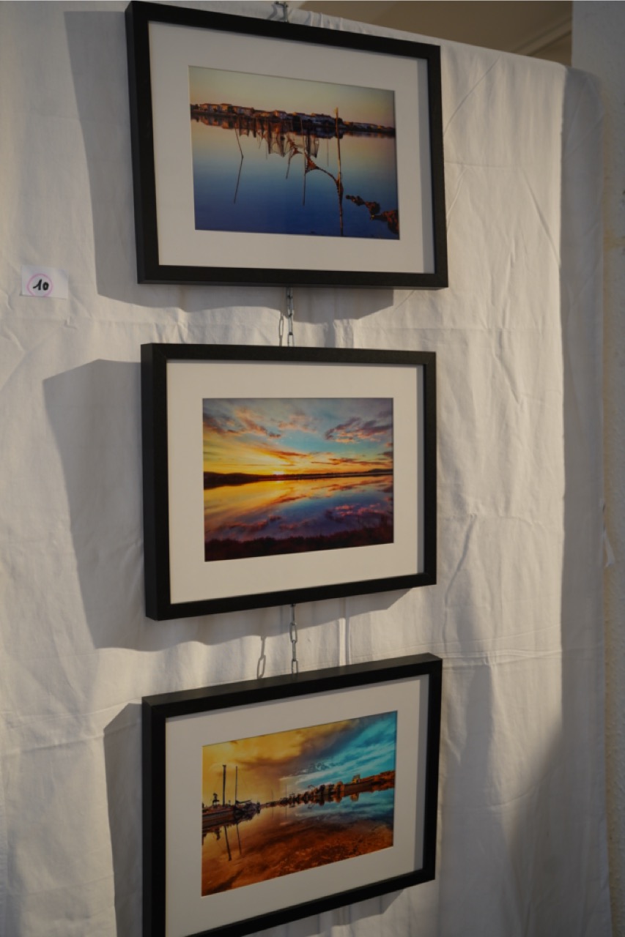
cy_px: 468
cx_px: 312
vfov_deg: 51.1
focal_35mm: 38
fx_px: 982
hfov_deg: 35.3
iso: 400
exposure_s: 1/160
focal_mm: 37.7
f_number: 4
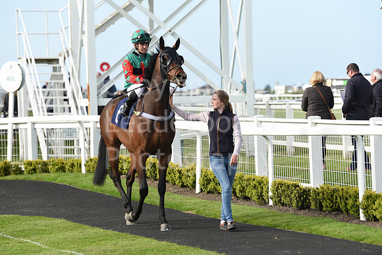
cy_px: 128
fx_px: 1751
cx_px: 191
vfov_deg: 8.3
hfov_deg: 12.4
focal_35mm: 165
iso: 400
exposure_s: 1/2000
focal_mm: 165
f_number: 4.5
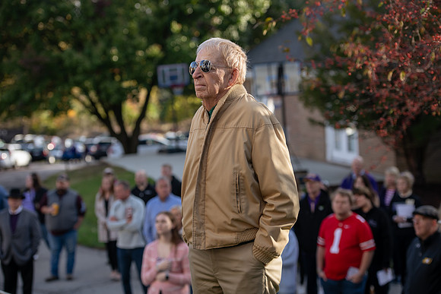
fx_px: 1103
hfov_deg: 22.6
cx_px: 220
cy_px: 147
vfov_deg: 15.2
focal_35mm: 90
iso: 125
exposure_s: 1/320
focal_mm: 90
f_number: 3.5
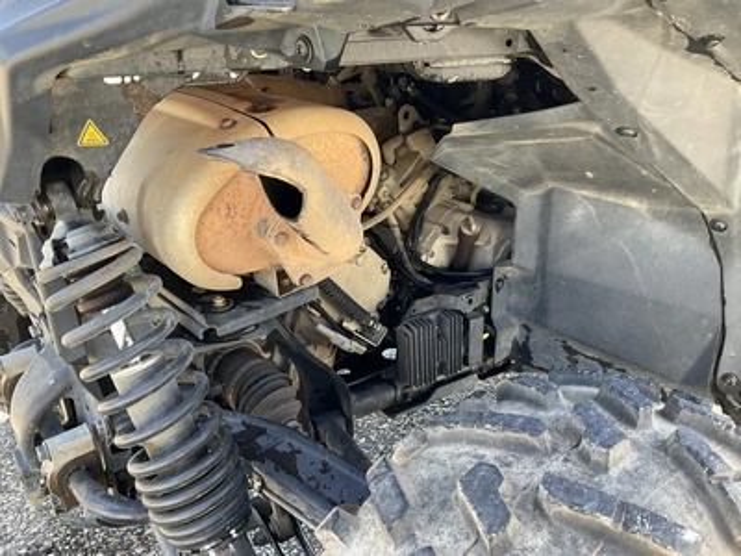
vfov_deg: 48.2
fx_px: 621
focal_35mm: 29
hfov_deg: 61.7
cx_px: 370
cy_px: 278
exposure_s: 1/122
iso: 40
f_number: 1.8
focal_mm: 3
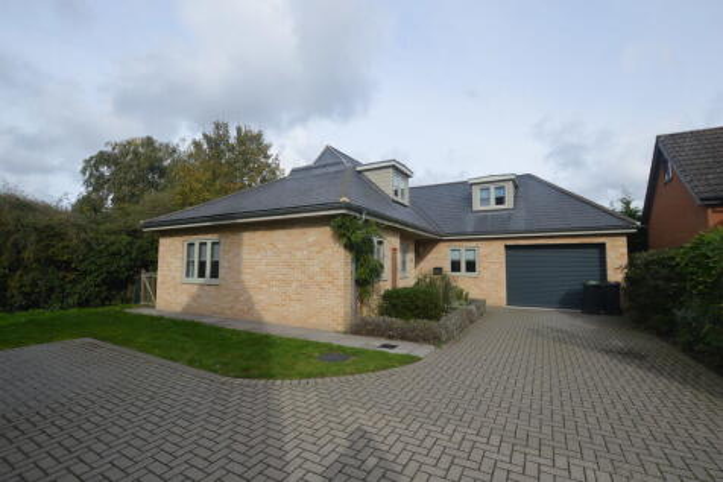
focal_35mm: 15
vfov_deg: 77.3
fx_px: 301
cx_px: 362
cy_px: 241
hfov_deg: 100.4
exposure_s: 1/200
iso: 100
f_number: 7.1
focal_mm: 10
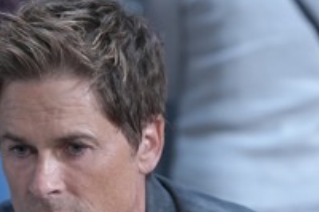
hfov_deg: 8.5
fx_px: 2151
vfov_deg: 5.6
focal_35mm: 243
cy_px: 247
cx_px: 69
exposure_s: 1/200
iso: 3200
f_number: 3.2
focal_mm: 97
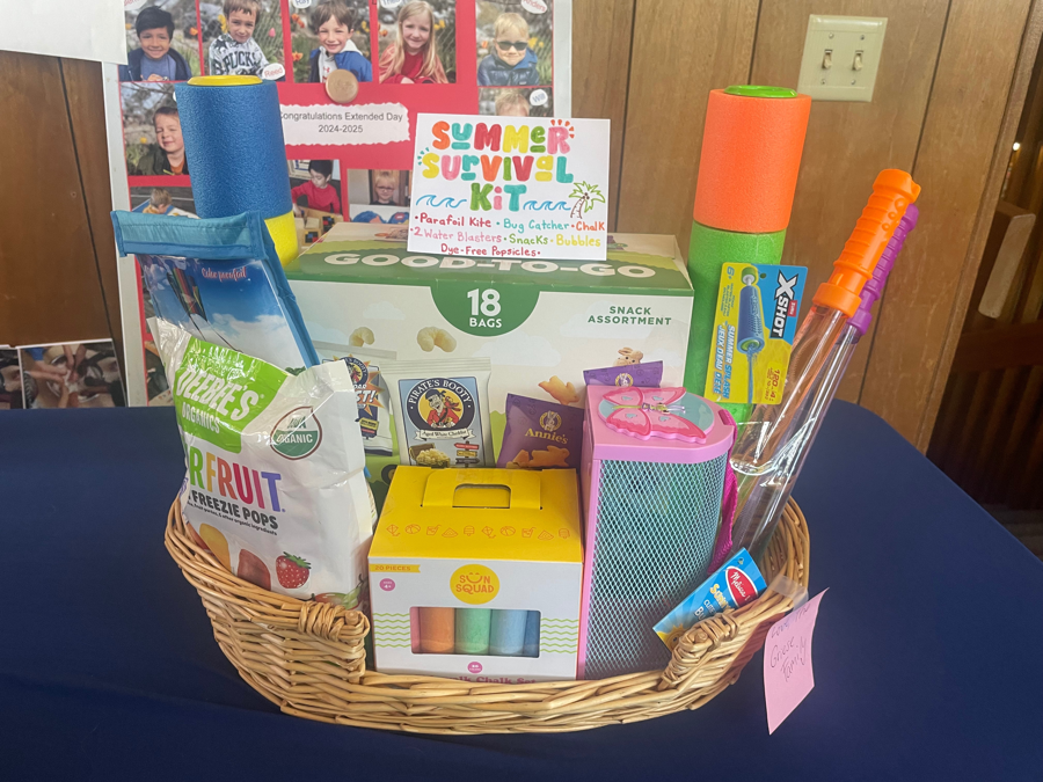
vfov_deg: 53.1
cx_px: 522
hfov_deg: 67.3
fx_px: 783
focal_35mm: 26
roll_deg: -2.1
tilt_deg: -24.4
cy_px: 391
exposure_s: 1/60
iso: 100
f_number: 1.6
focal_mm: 4.2
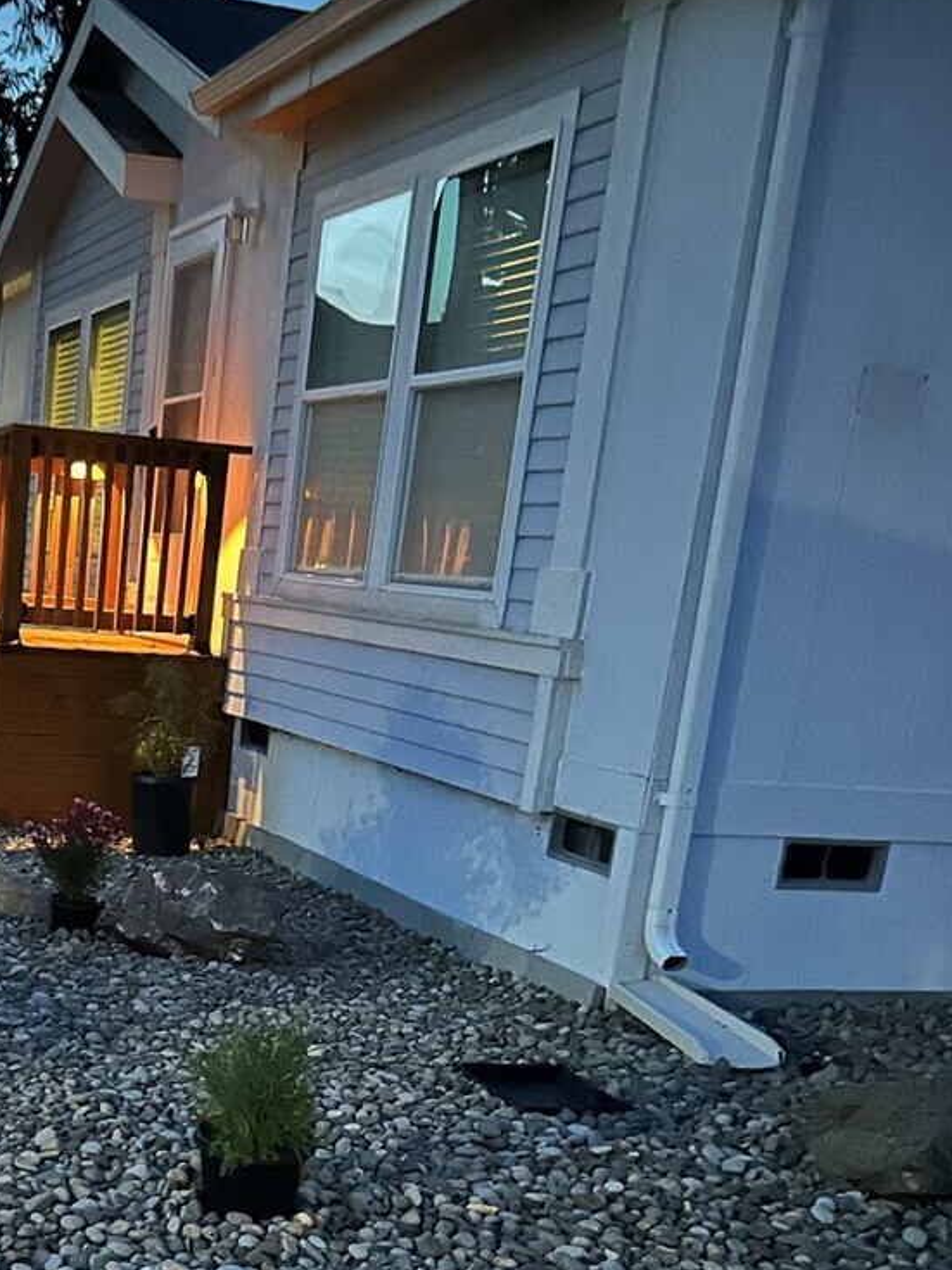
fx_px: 1724
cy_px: 1054
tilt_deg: -15.6
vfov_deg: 38.6
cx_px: 66
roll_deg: -5.3
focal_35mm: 47
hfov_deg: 29.4
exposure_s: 1/5
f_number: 1.78
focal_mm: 6.86
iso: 2000
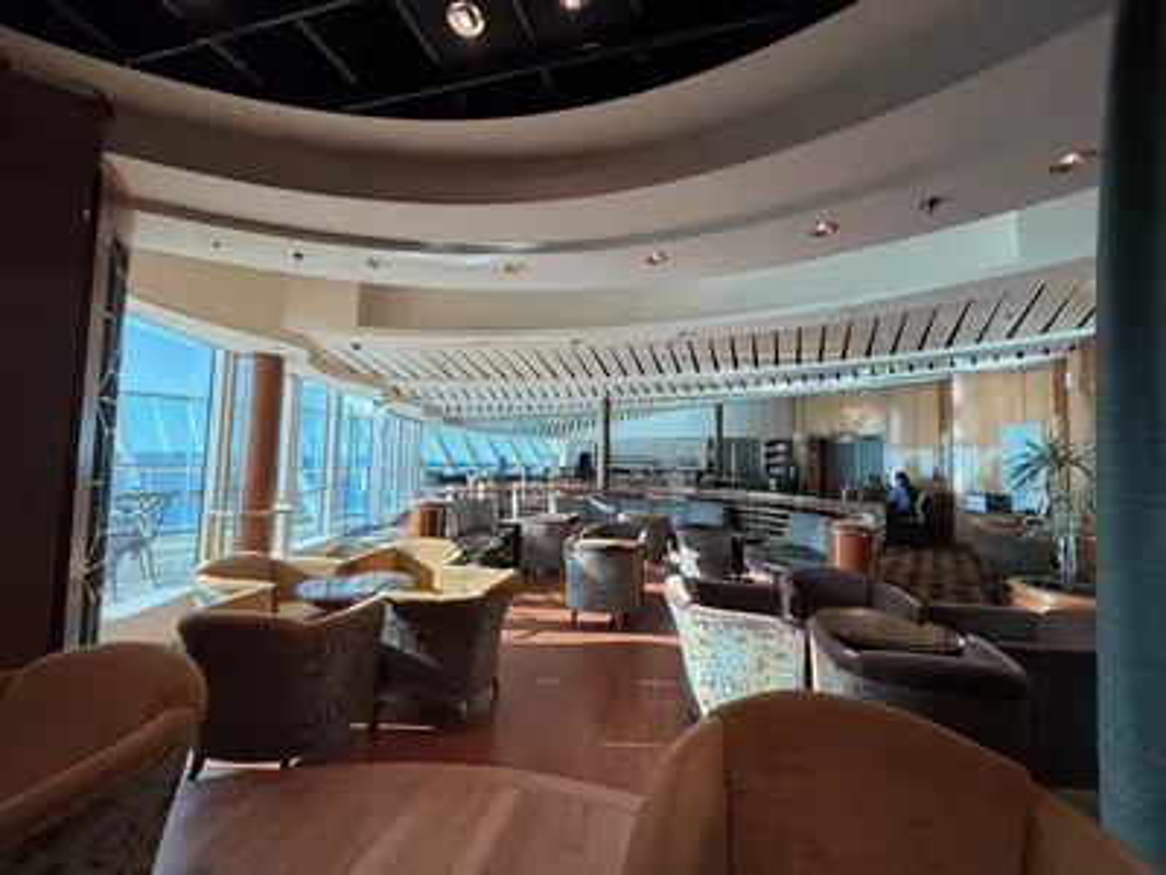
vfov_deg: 85.7
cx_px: 583
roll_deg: -3.0
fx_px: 472
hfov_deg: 102.1
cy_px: 438
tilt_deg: +3.8
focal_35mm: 14
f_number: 2.2
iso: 64
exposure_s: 1/120
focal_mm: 2.22
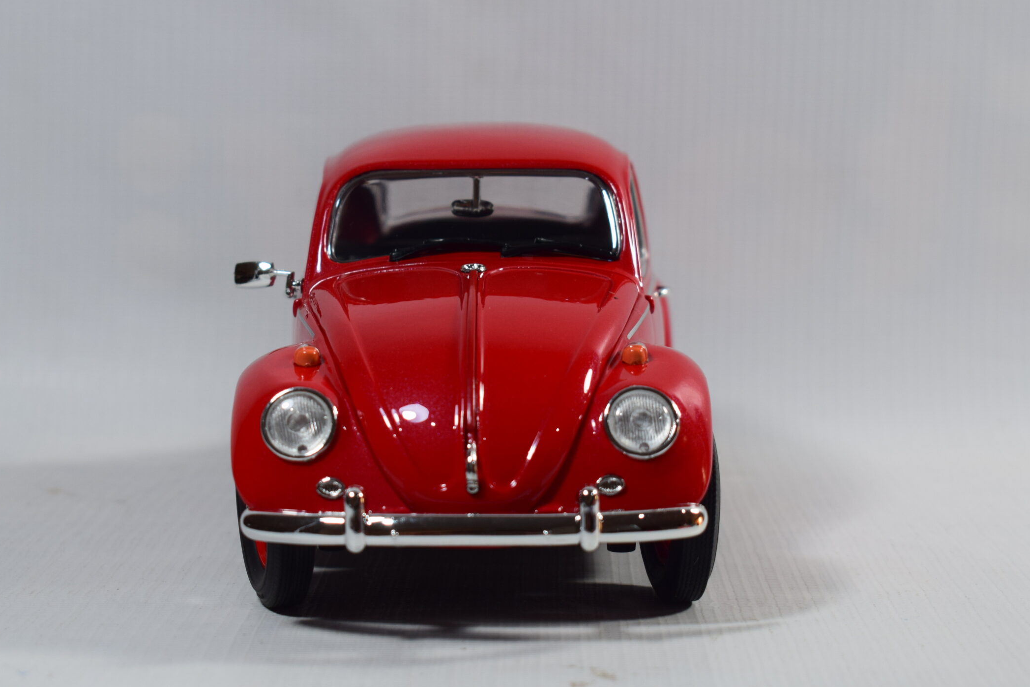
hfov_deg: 23.1
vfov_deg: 15.5
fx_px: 2518
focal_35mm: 88
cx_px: 481
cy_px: 306
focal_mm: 48
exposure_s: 1/50
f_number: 8
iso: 400
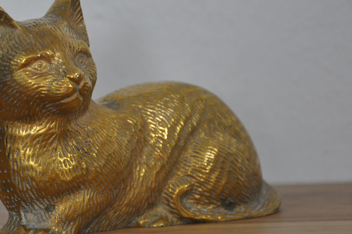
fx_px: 2060
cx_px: 117
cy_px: 108
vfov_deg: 6.5
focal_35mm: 211
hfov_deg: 9.8
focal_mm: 98
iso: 1100
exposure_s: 1/125
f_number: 5.6
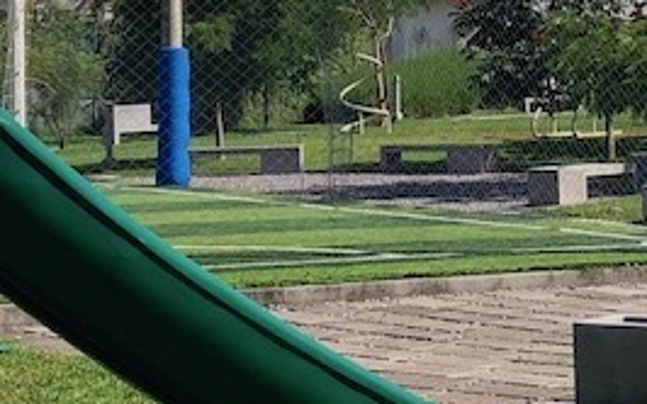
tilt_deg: +7.5
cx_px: 396
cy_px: -187
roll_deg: +1.7
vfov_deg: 8.9
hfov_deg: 14.6
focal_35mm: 143
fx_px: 2520
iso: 20
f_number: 1.8
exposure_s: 1/1499
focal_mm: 4
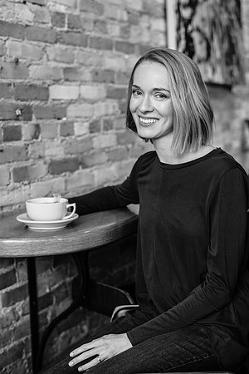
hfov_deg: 23.4
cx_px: 124
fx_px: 602
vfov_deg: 34.5
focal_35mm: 58
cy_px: 187
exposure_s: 1/125
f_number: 3.2
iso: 500
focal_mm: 58
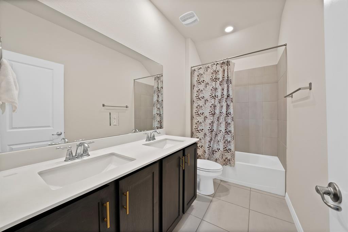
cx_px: 174
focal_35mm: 12
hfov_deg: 112.6
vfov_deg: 90.0
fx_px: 116
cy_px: 116
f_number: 9
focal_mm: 12
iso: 640
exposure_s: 1/2
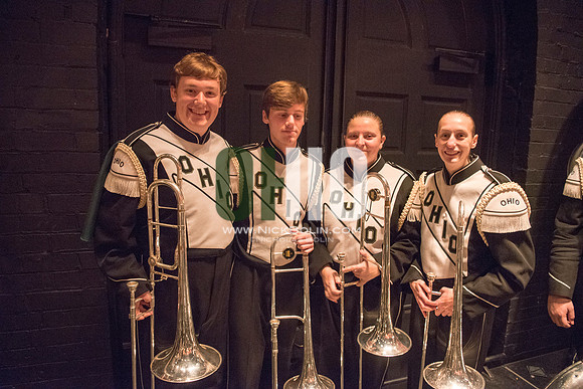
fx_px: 389
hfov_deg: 73.7
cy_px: 194
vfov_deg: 53.2
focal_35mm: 24
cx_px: 292
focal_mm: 24
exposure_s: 1/60
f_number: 3.5
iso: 4000
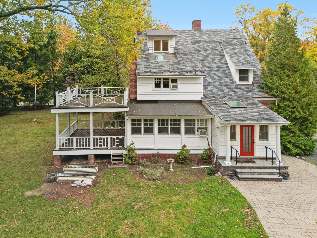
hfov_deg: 71.6
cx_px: 158
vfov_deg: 56.8
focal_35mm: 24
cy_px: 119
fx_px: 220
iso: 140
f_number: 1.7
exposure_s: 1/90
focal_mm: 6.7
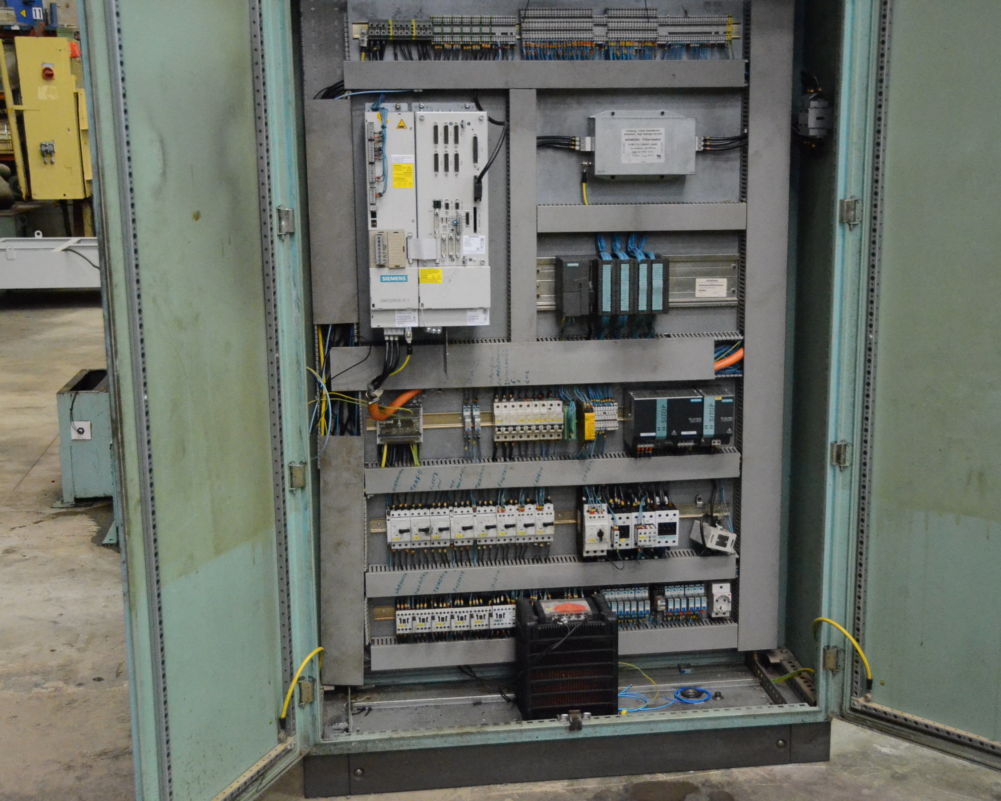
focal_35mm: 48
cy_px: 400
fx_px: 1422
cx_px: 567
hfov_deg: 38.7
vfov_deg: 31.4
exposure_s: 1/200
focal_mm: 28
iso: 6400
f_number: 4
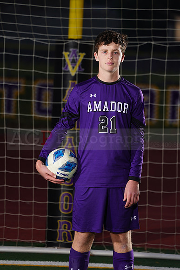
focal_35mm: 370
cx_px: 90
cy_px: 135
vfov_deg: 5.6
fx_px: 2773
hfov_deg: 3.7
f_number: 7.1
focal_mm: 370
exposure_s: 1/200
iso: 200
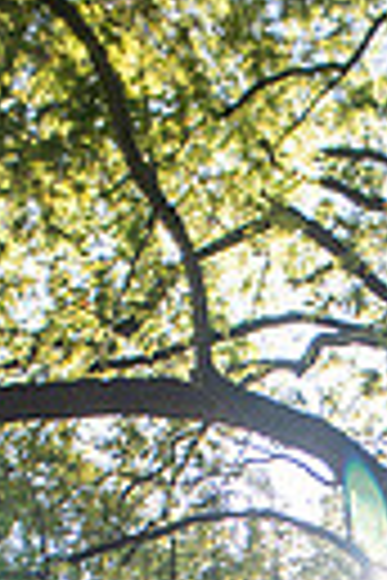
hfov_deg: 18.1
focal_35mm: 70
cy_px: 985
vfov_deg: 21.4
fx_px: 1129
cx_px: 504
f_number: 2.8
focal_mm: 20
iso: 400
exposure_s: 1/1250
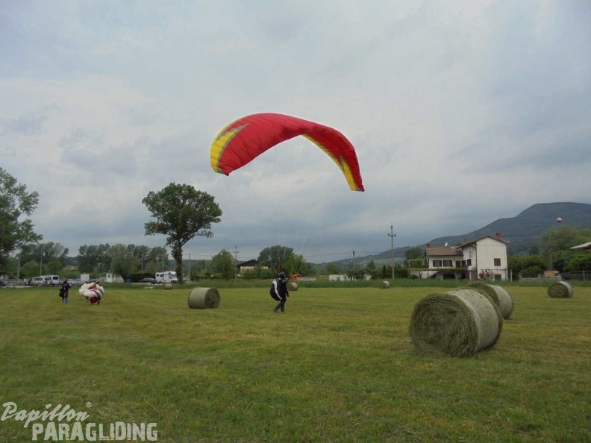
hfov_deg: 67.3
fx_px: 444
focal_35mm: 26
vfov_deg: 53.1
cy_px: 222
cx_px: 296
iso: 100
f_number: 3.5
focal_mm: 4.6
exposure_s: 1/800
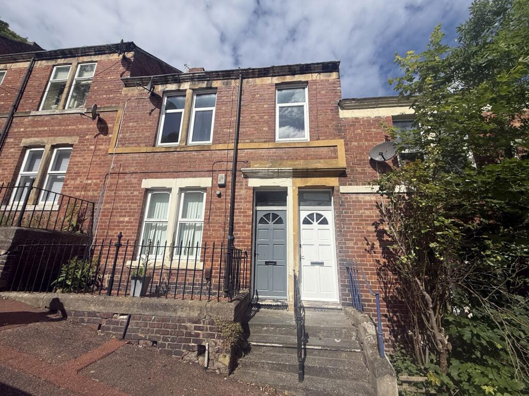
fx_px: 214
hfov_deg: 102.1
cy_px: 198
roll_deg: -1.0
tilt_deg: +15.2
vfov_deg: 85.7
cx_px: 264
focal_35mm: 14
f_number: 2.2
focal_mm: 2.22
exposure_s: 1/3891
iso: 50
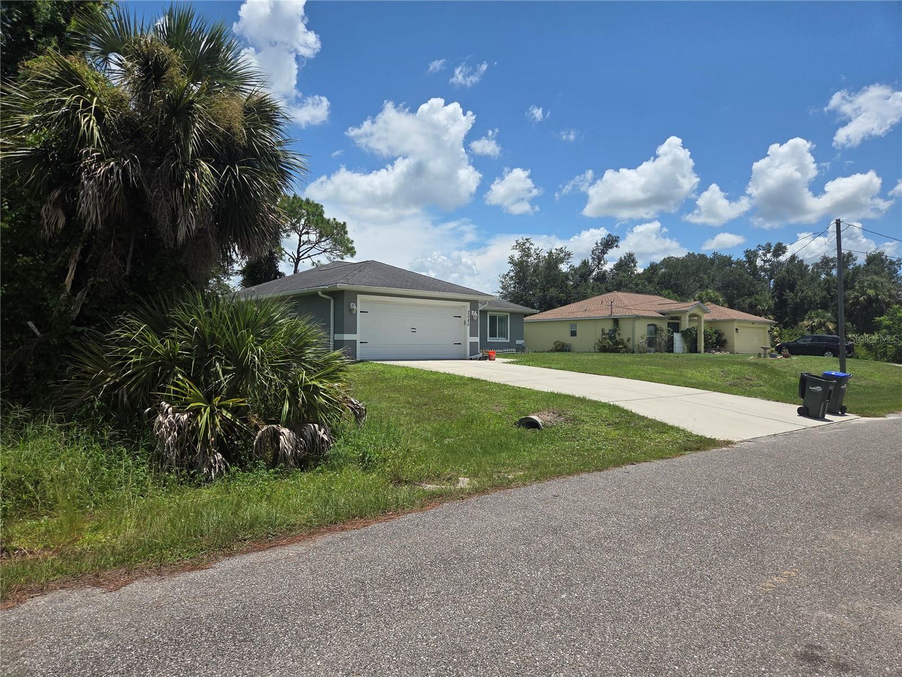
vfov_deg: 58.9
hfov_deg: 73.9
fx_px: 599
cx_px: 451
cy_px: 338
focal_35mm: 23
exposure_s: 1/7599
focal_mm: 5.4
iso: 80
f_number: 1.8
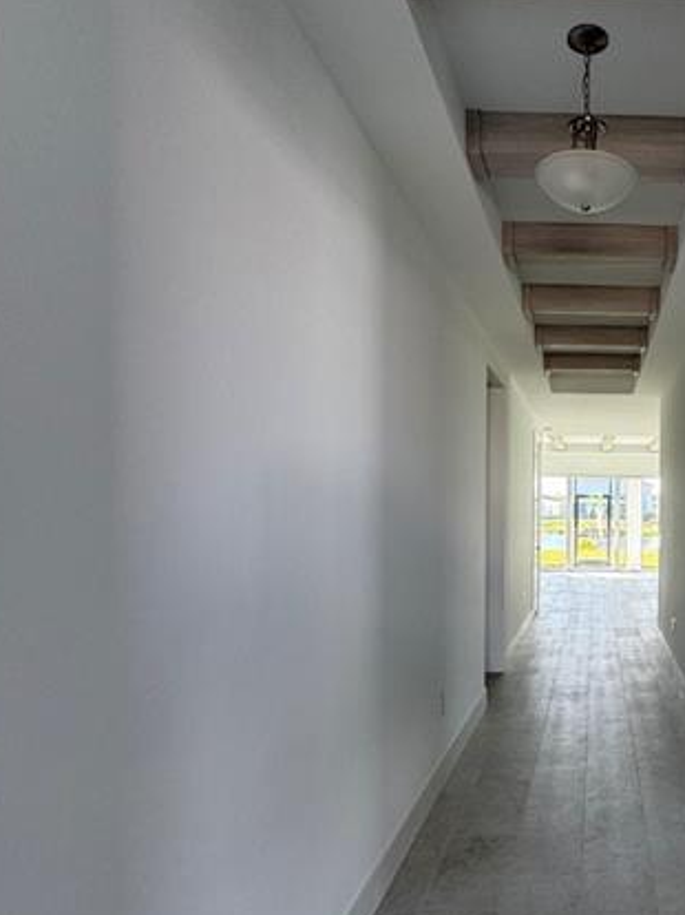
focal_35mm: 26
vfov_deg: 67.0
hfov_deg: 48.0
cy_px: 522
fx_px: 687
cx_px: 605
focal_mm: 2.22
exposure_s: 1/99
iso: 80
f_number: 2.2
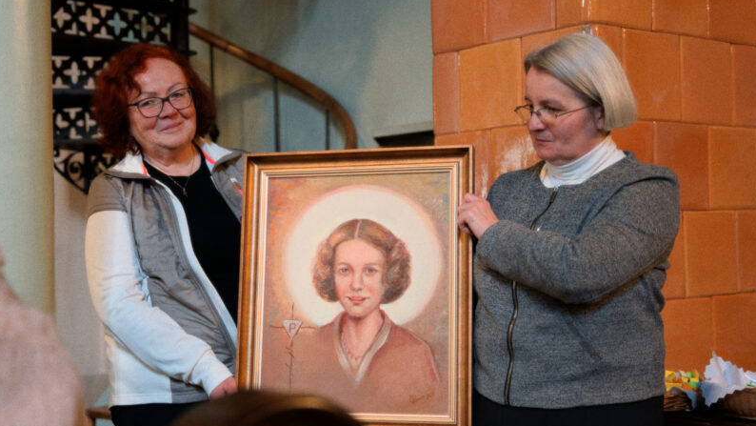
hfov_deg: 38.0
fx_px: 1094
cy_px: 223
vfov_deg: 22.0
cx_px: 317
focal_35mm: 55
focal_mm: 40.4
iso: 1250
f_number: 2.8
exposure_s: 1/125
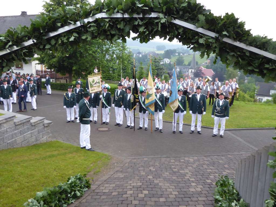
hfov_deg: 56.8
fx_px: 255
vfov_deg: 44.2
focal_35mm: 32
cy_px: 104
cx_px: 138
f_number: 3.5
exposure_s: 1/60
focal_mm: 5.4
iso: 320
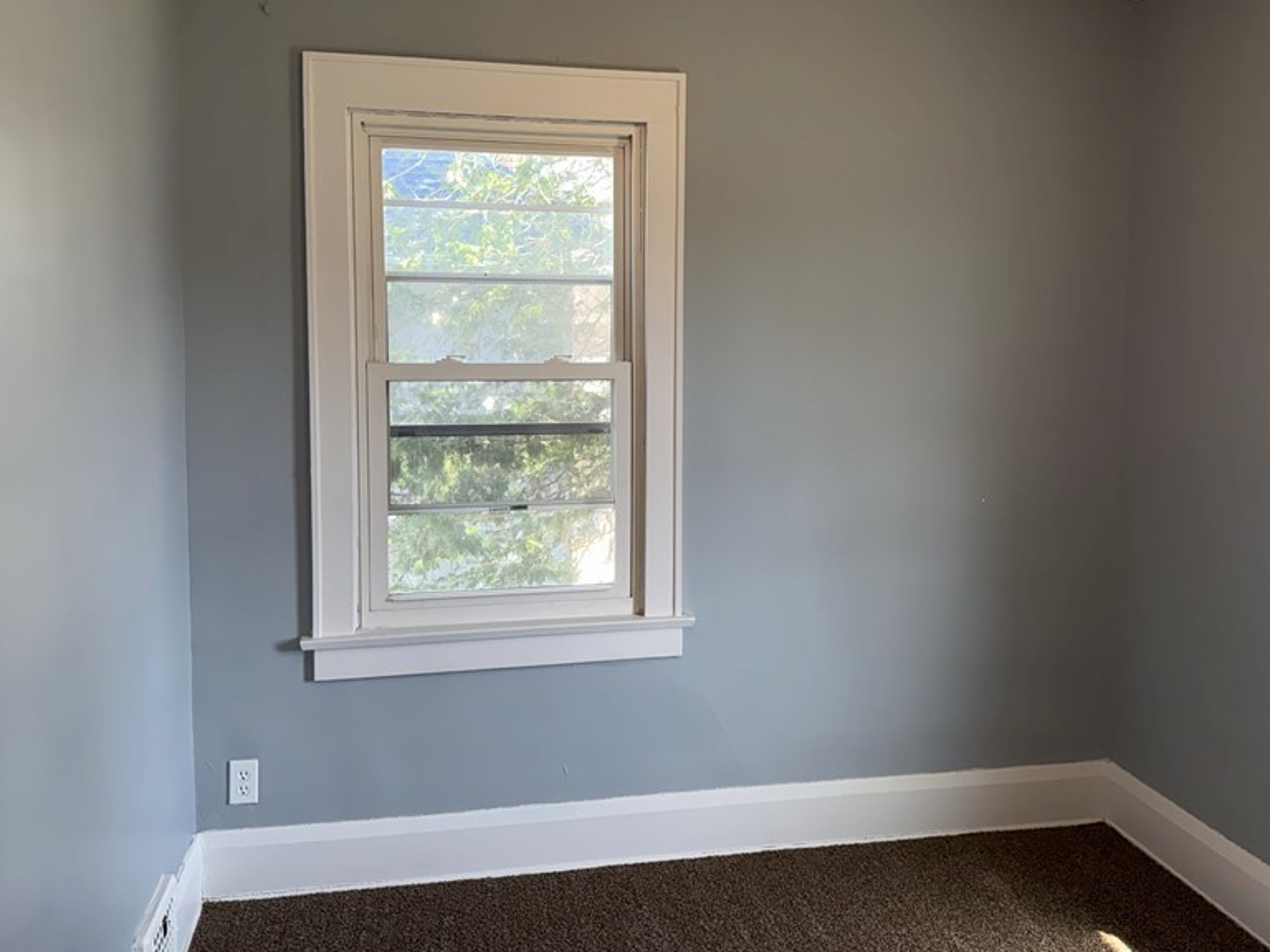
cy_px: 413
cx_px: 716
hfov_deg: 56.6
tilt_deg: -4.0
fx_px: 1174
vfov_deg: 44.1
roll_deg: -0.8
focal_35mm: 32
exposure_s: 1/120
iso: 125
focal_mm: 6.76
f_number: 1.78
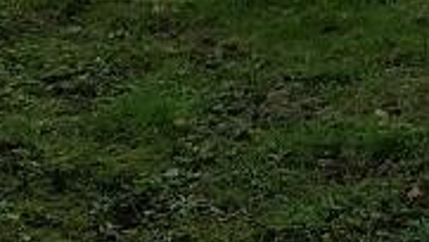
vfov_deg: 7.1
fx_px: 1821
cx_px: 969
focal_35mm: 160
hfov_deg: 11.5
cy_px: -342
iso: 40
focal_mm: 4.2
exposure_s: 1/578
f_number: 1.7
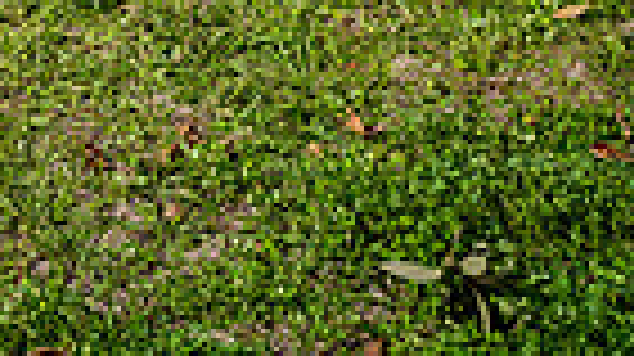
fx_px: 1629
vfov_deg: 10.5
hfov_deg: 21.3
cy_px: -541
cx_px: 0
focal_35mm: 97
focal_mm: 29
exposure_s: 1/250
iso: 800
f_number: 5.6
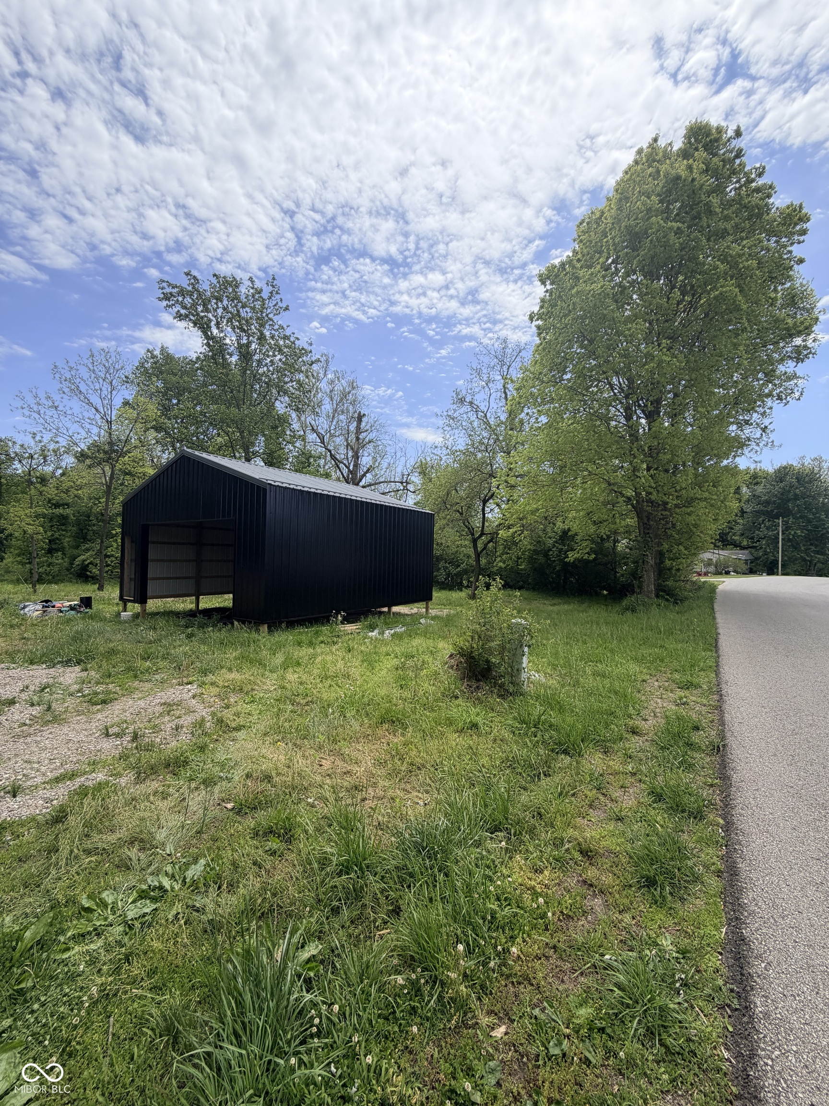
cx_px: 414
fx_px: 447
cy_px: 553
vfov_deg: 102.1
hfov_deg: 85.7
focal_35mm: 14
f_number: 2.2
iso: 25
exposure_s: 1/1285
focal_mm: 2.22
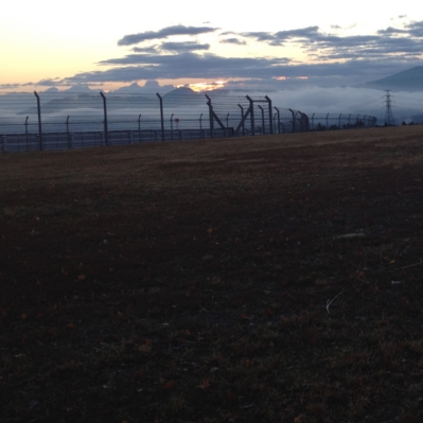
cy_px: 129
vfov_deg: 27.5
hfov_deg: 26.6
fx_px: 857
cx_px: 394
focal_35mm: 62
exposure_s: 1/227
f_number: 2.4
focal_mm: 4.28
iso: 64
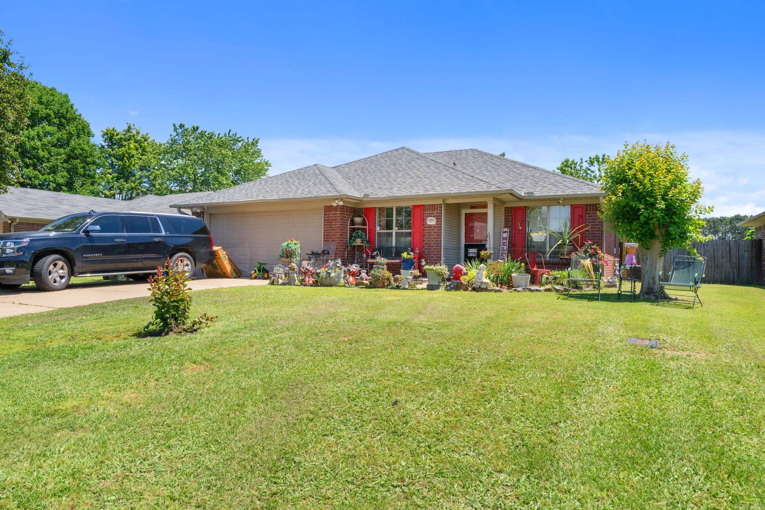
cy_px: 255
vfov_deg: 56.2
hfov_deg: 77.3
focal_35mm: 22
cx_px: 382
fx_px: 478
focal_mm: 15
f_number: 6.3
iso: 400
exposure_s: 1/1600
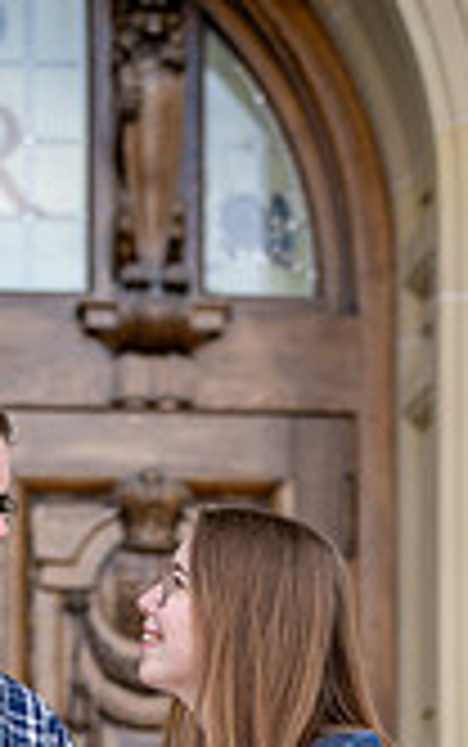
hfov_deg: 9.5
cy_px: 976
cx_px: 81
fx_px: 2811
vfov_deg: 14.5
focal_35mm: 138
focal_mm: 50
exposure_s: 1/6400
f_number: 1.8
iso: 1600
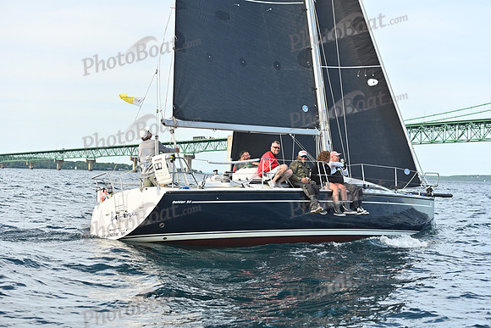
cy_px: 164
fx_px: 955
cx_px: 246
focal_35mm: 70
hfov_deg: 28.8
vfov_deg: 19.5
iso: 320
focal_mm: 70
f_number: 4
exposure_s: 1/1250
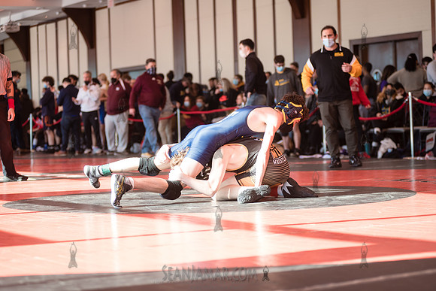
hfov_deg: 23.6
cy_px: 146
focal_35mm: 86
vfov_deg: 15.9
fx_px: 1042
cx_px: 218
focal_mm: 86
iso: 400
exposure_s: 1/400
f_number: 3.5
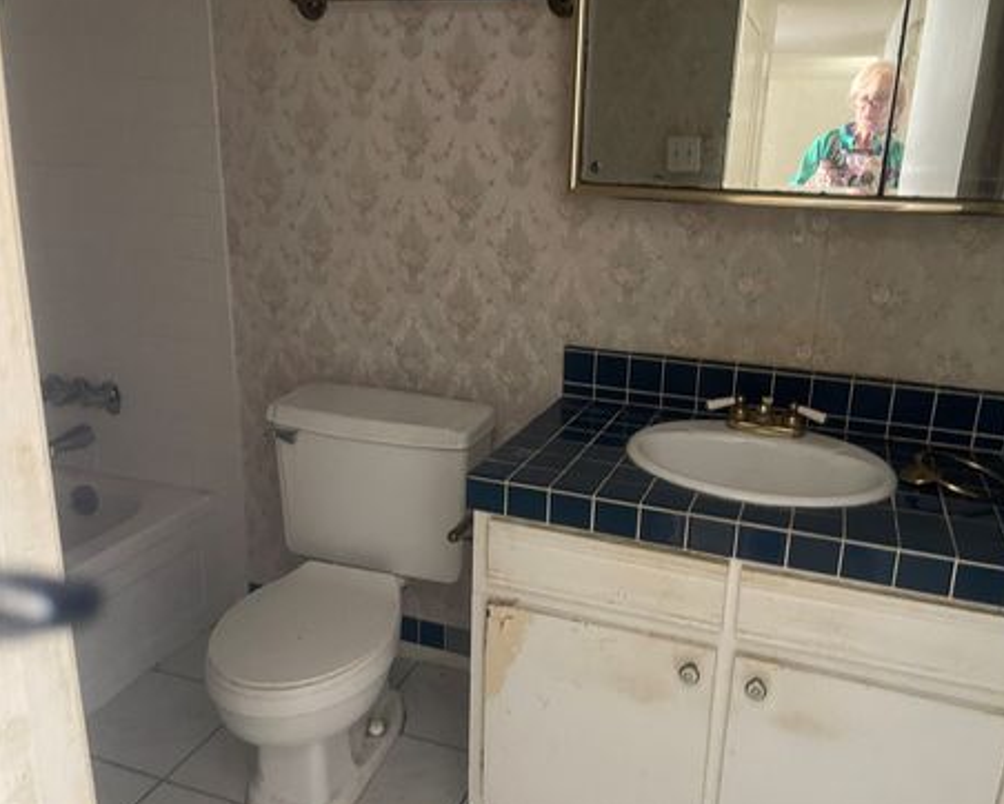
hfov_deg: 63.9
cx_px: 551
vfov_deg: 53.2
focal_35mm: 27
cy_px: 399
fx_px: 803
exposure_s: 1/35
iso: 640
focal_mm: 5.1
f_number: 1.6
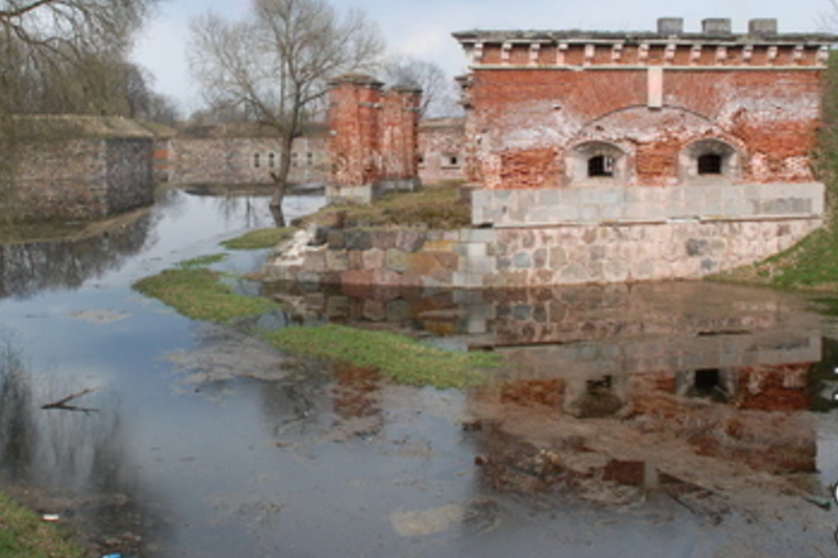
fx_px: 1001
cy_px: 170
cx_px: 281
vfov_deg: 30.8
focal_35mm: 43
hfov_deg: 44.8
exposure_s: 1/1500
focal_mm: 20
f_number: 4.8
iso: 500
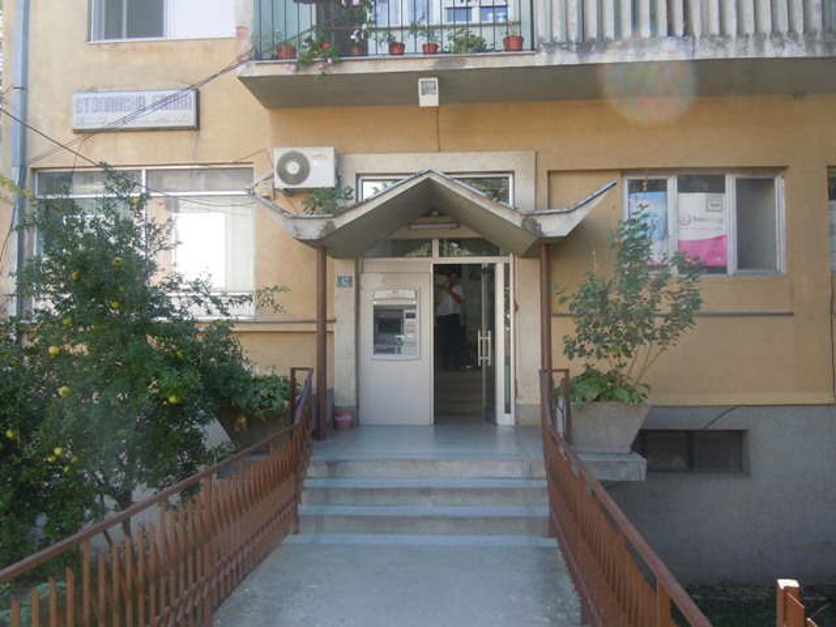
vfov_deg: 46.8
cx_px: 418
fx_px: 725
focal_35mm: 30
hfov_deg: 60.0
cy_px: 314
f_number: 3.5
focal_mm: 5.4
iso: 100
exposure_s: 1/125
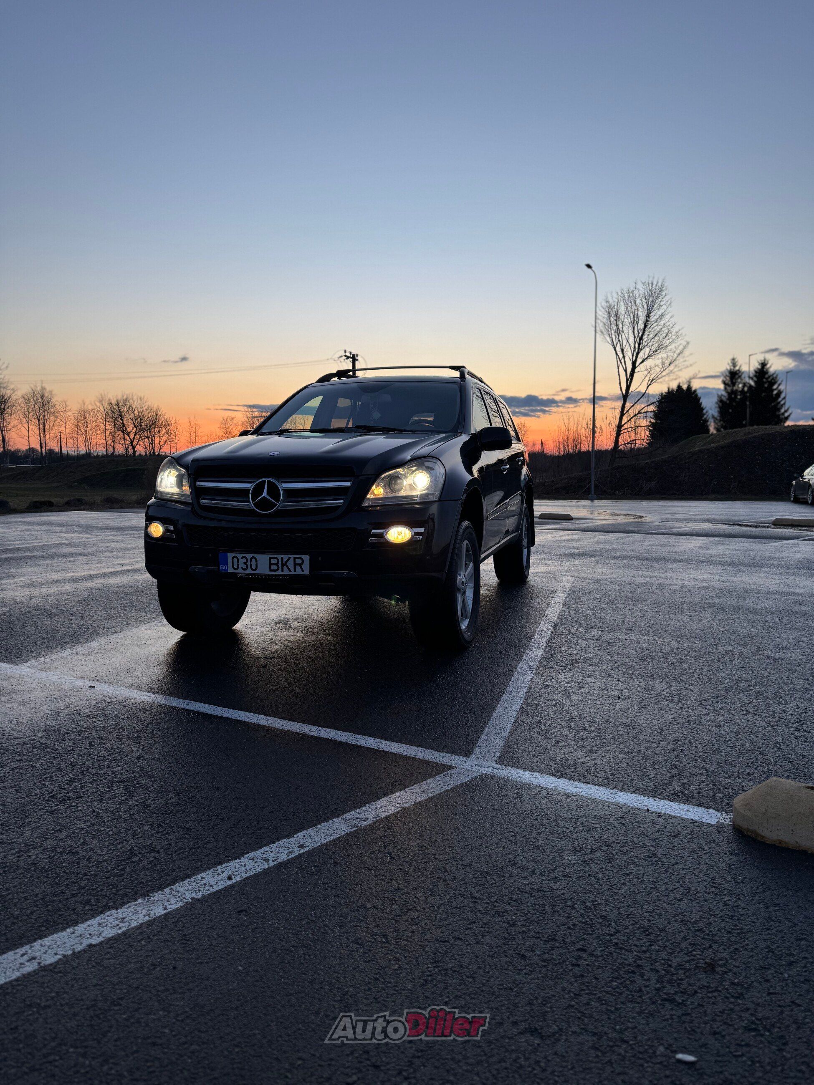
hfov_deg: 56.8
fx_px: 752
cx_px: 407
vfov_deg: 71.6
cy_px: 542
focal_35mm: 24
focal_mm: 6.76
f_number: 1.78
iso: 80
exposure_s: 1/549
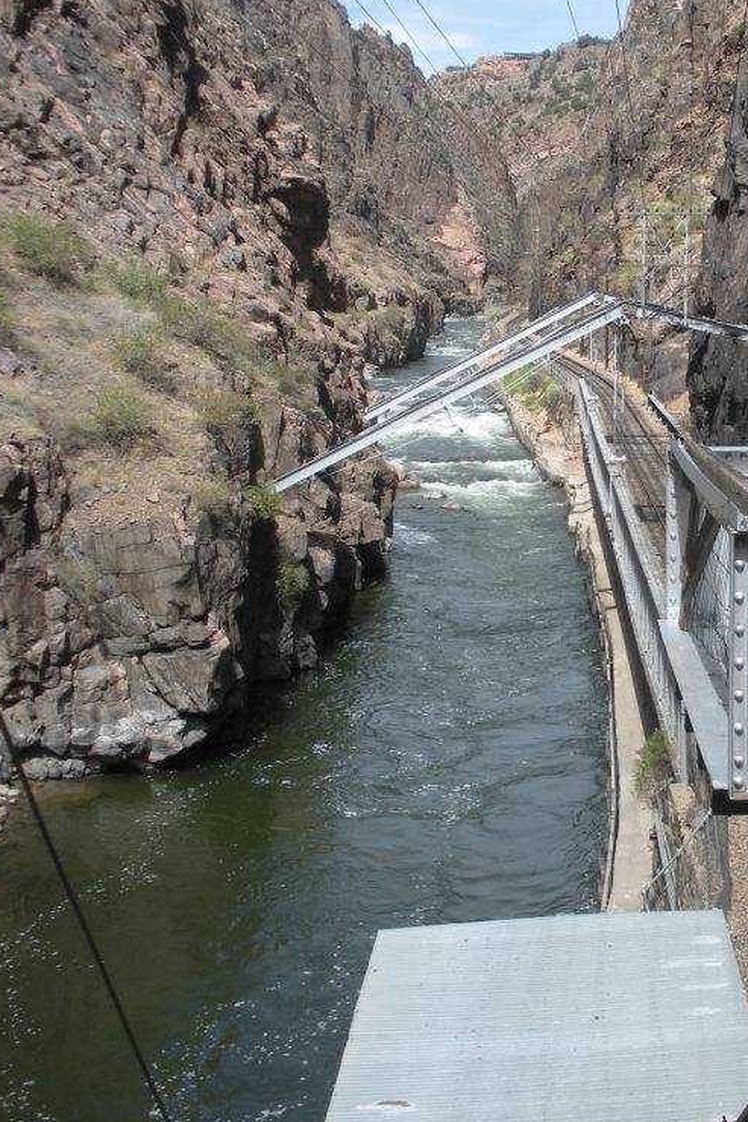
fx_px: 1682
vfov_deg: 36.6
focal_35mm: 54
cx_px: 590
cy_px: 413
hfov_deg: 24.7
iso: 64
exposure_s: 1/511
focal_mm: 6.3
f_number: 3.5
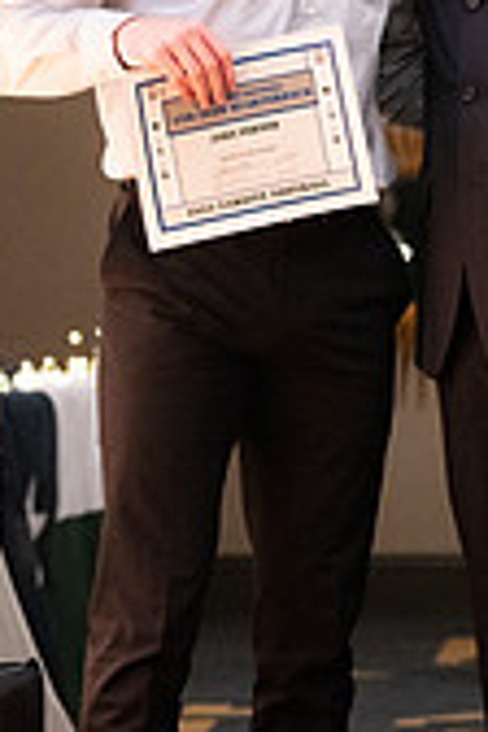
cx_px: 392
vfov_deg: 10.9
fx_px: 3802
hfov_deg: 7.3
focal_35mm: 187
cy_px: 57
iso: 12800
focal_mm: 70
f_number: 2.8
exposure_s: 1/320
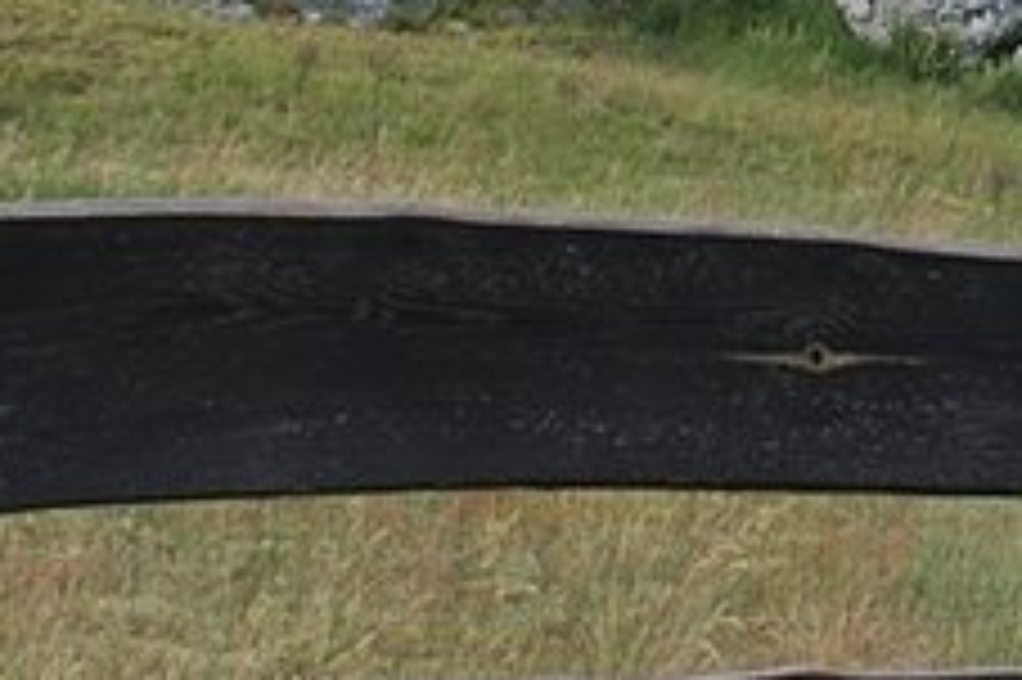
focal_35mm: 167
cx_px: 1189
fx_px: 4737
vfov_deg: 7.9
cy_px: -549
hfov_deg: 12.1
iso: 100
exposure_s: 1/125
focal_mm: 28
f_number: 7.1
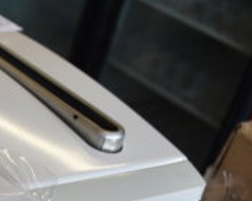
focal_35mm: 104
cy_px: 251
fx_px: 773
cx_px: -184
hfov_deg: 16.0
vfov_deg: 14.3
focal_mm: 21
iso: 200
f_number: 3.8
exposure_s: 1/80
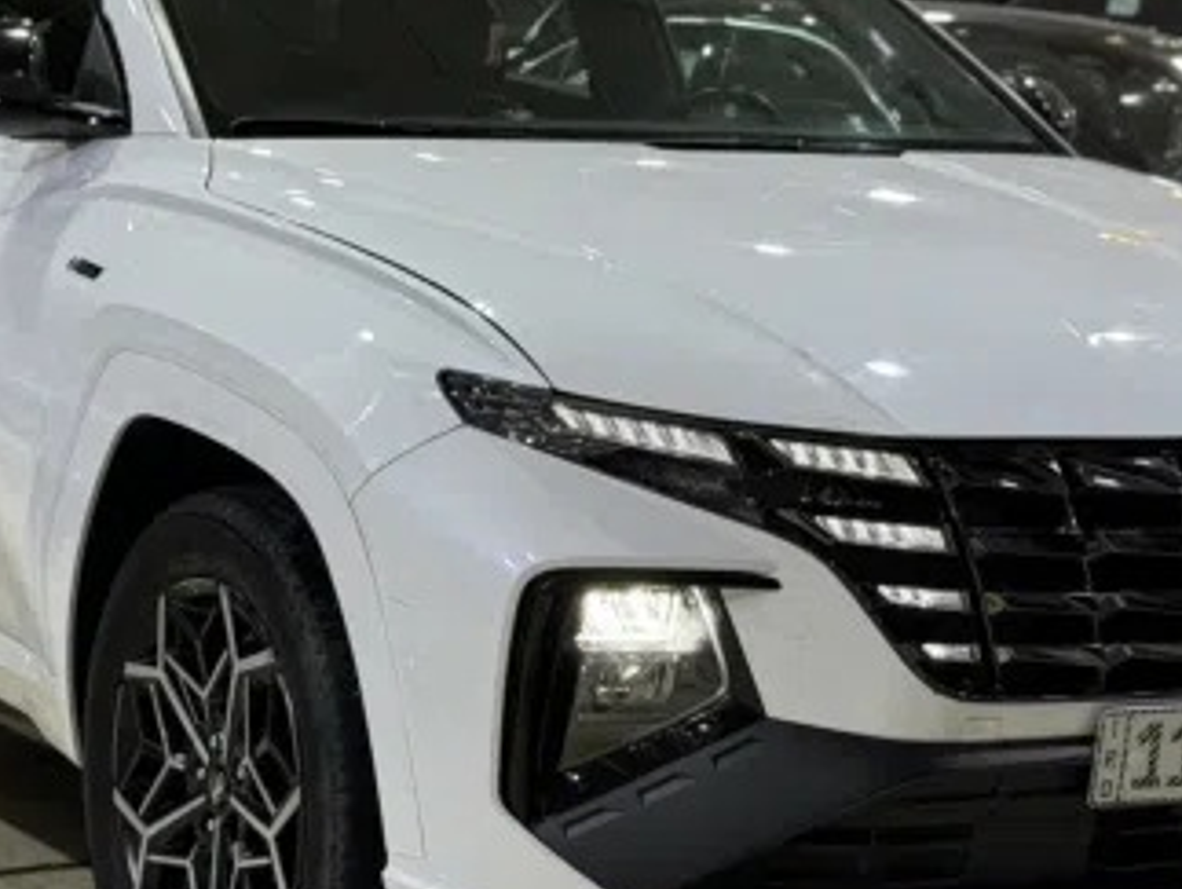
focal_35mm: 95
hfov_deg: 20.6
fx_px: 3247
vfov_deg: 15.6
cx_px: 578
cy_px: 465
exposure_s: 1/80
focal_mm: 6.76
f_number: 1.78
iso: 64
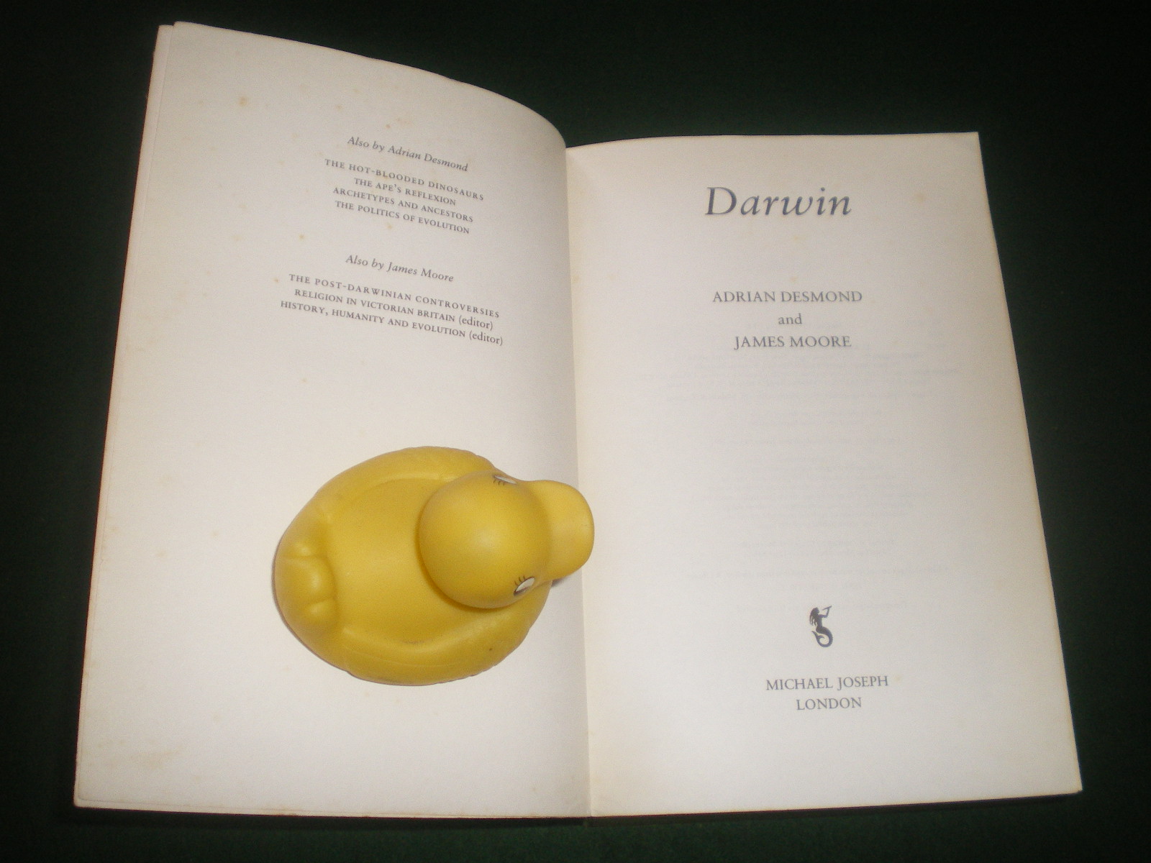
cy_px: 432
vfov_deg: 37.7
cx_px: 576
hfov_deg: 49.0
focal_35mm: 38
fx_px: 1264
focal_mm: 6.3
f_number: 3.1
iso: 200
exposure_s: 1/50
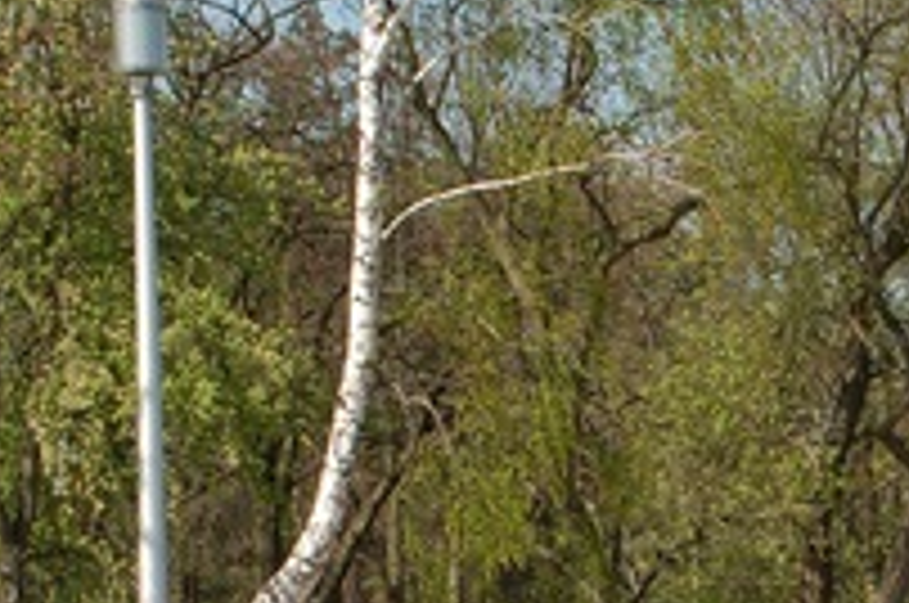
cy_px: 711
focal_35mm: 230
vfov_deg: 5.9
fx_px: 5798
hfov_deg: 8.8
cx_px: 1323
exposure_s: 1/250
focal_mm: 50
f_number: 8
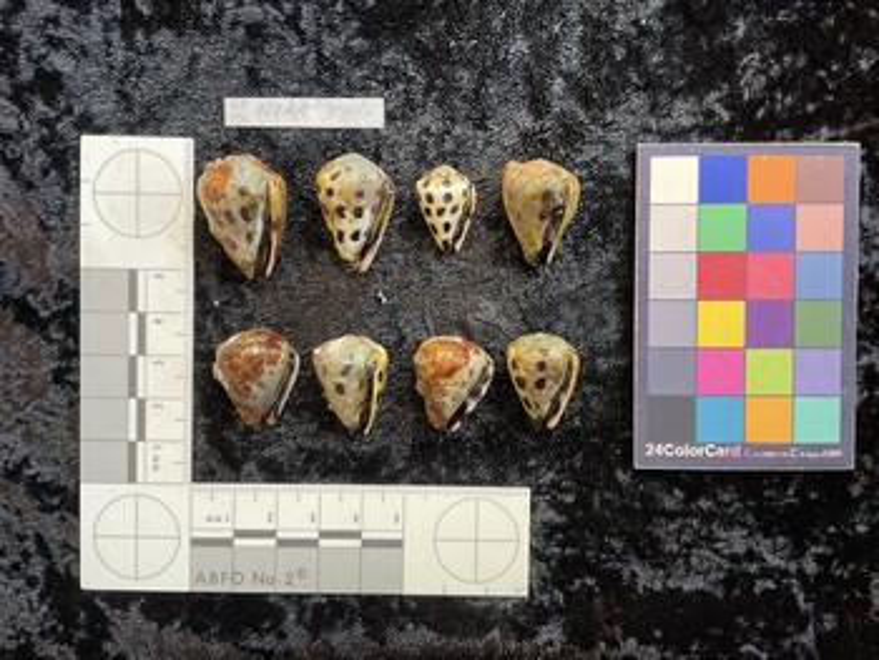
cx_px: 440
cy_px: 330
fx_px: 737
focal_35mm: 29
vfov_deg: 48.3
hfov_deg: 61.6
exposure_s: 1/50
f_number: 1.8
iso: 50
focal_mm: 3
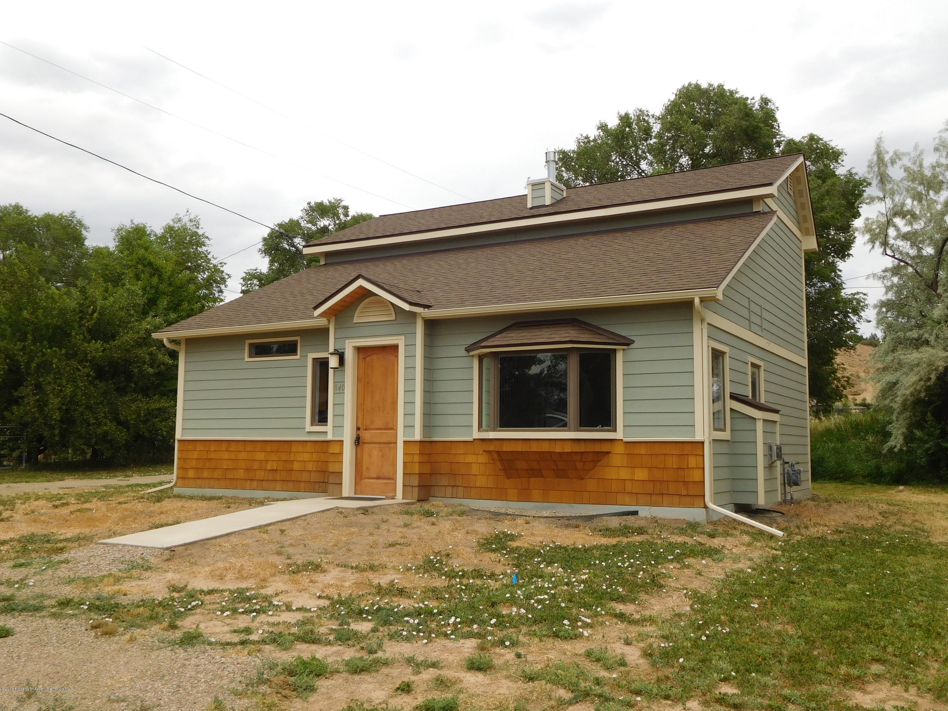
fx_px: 876
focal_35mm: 32
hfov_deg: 56.8
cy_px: 356
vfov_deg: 44.2
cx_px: 474
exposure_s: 1/1250
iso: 125
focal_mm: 5.7
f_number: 3.6
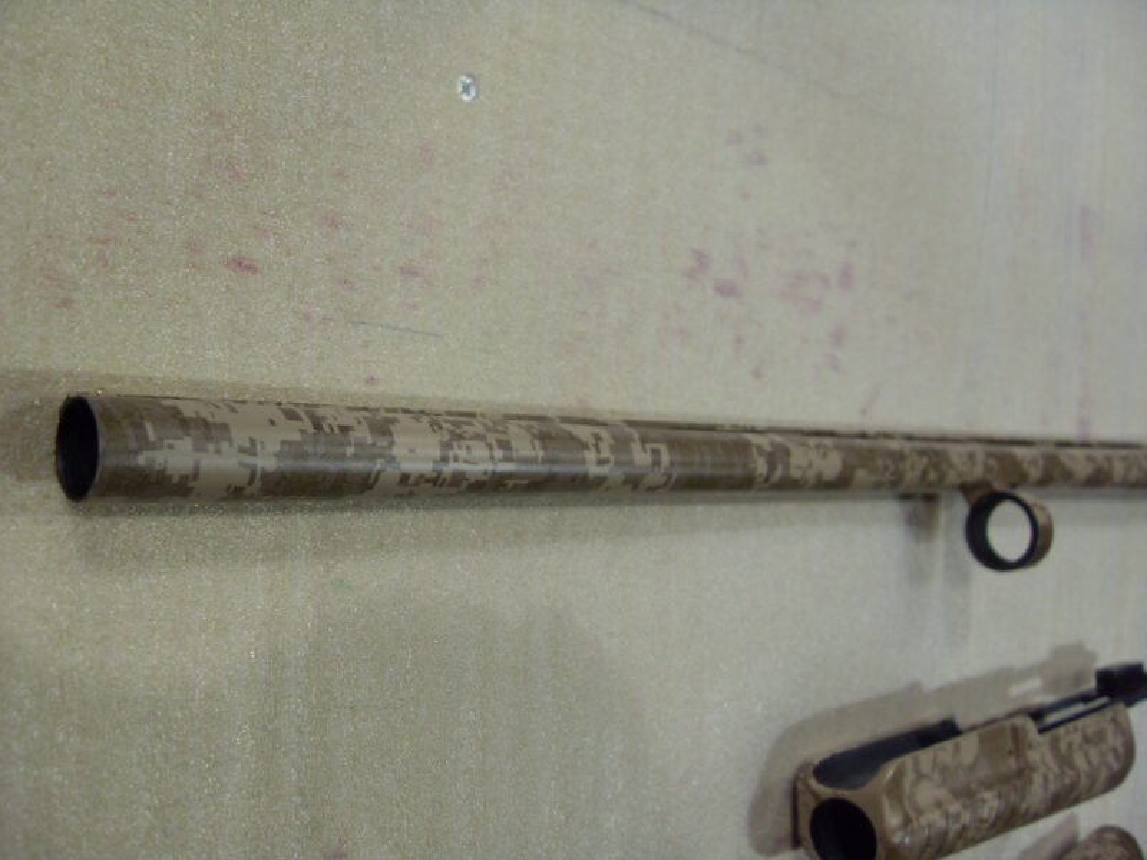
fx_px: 1160
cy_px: 430
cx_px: 574
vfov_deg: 40.7
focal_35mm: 35
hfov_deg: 52.6
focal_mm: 6.3
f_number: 2.8
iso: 100
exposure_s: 1/45
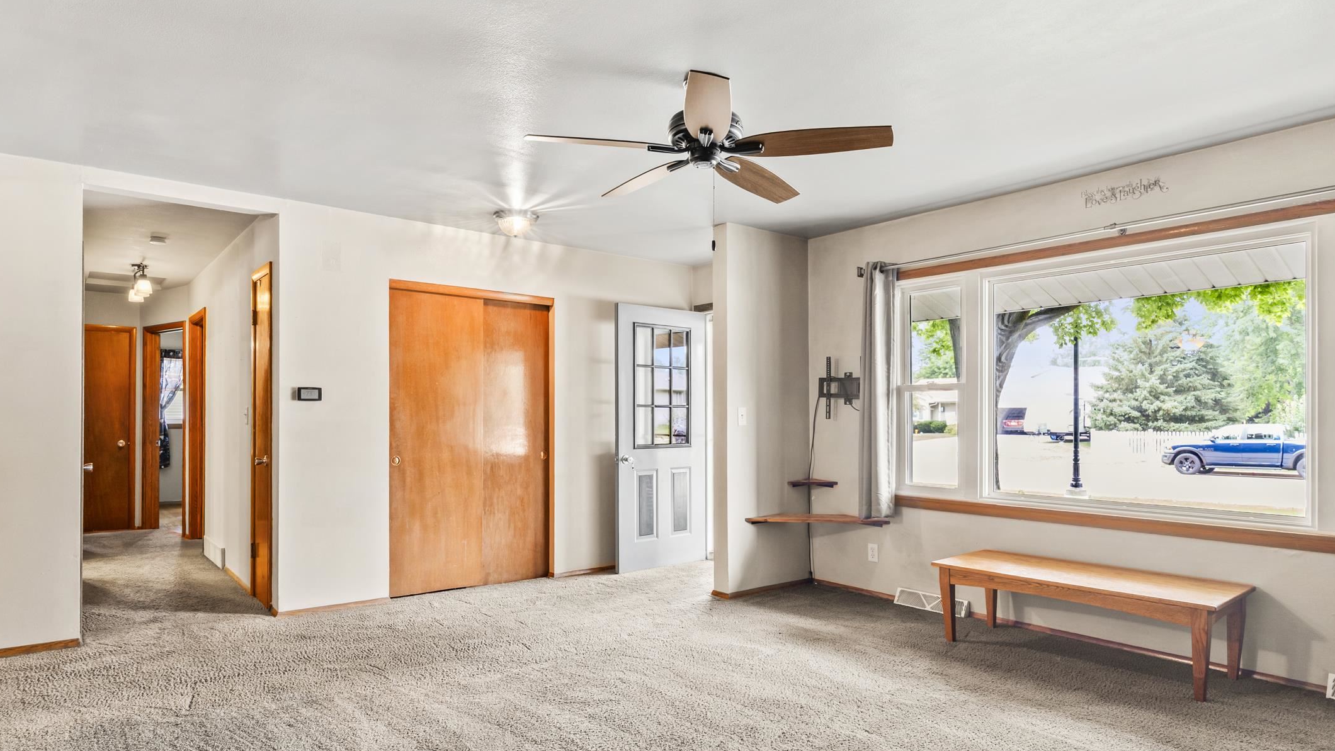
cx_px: 639
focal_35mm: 21
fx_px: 743
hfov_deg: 83.8
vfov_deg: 53.4
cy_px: 438
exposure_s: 6
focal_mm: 17
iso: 320
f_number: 8
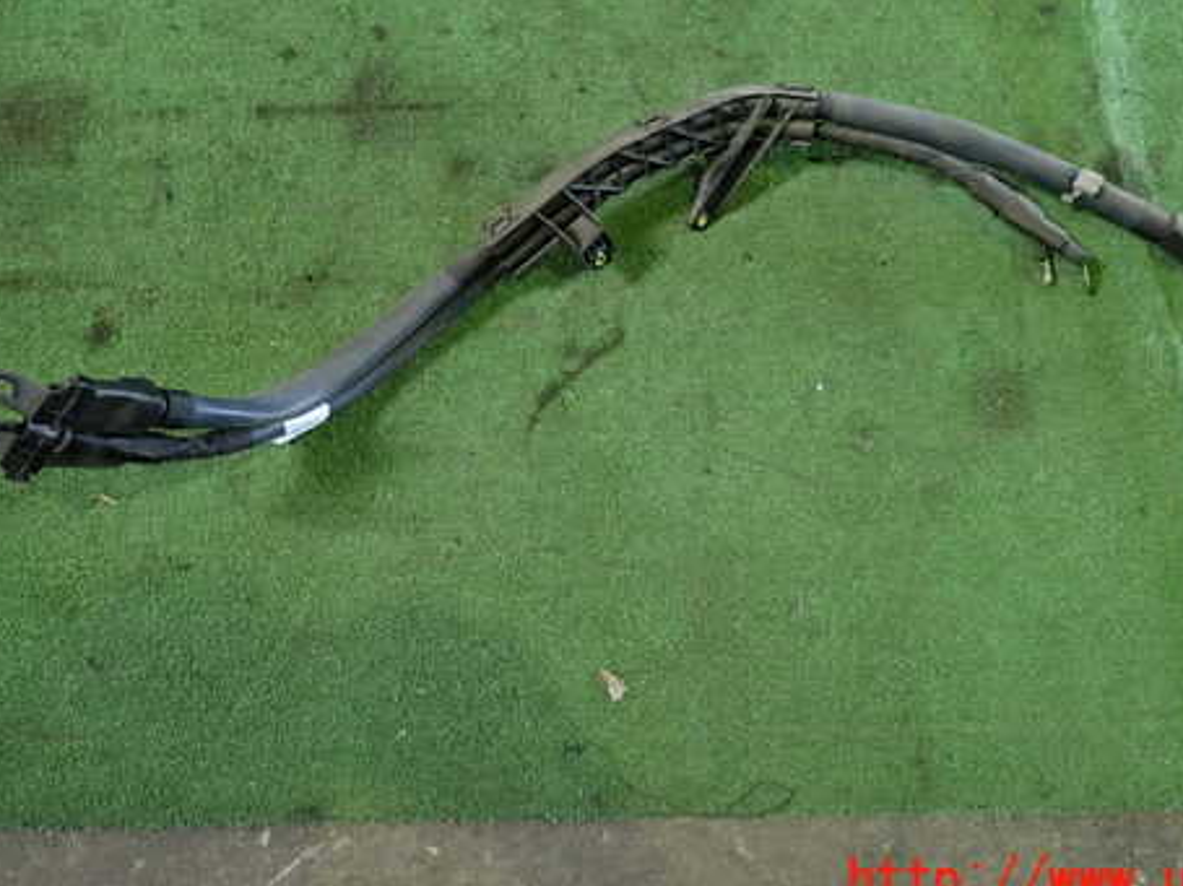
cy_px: 330
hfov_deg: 55.2
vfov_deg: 42.6
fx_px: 1127
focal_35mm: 33
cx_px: 655
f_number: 2
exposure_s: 1/30
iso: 320
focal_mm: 4.5
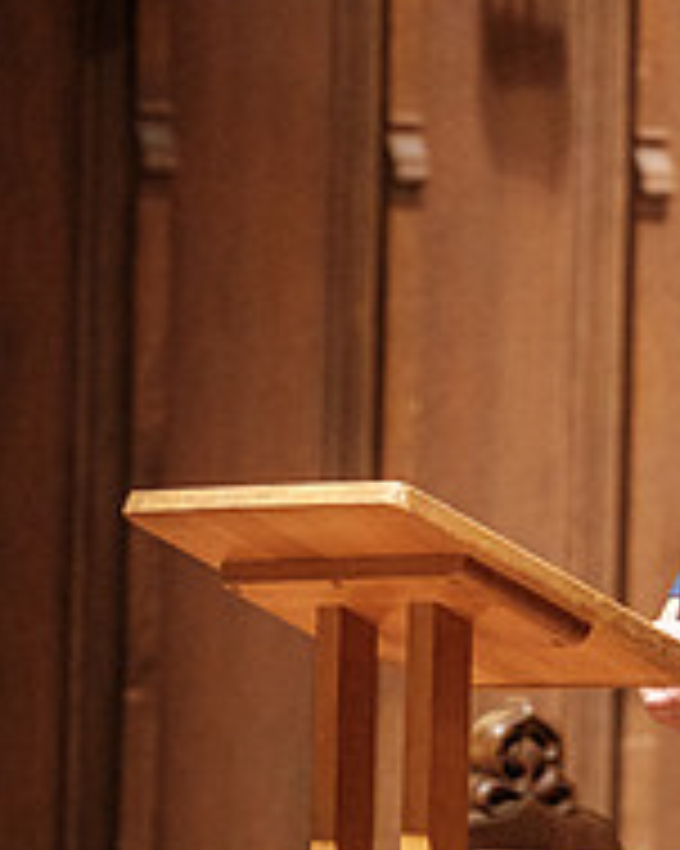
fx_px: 11808
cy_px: 486
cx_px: 639
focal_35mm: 469
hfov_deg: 3.3
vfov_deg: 4.1
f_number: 2.8
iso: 3200
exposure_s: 1/60
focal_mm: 140
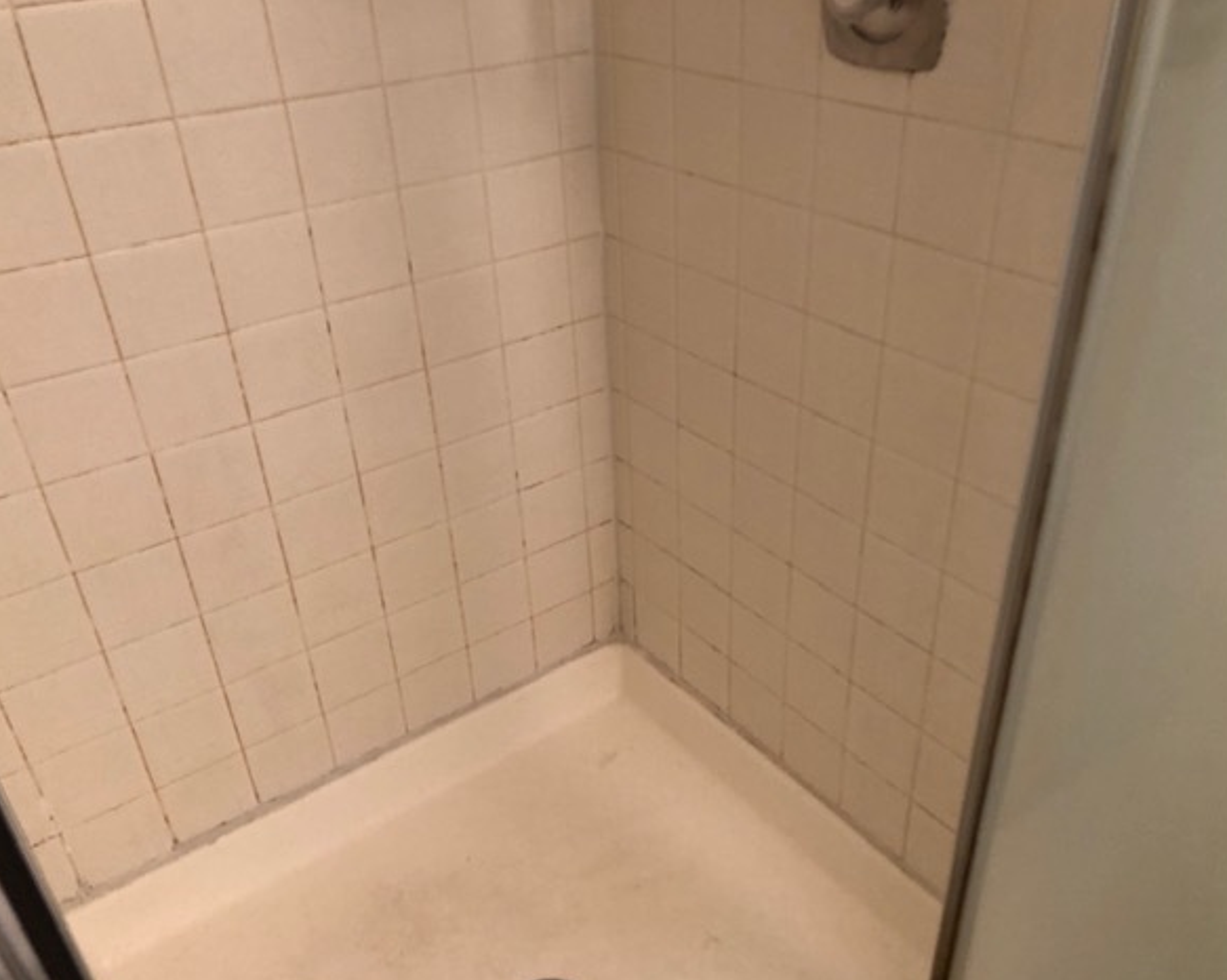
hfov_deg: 58.8
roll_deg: +3.7
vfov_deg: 48.5
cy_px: 501
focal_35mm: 30
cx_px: 633
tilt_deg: -32.1
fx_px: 1089
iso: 40
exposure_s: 1/15
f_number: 1.8
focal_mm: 4
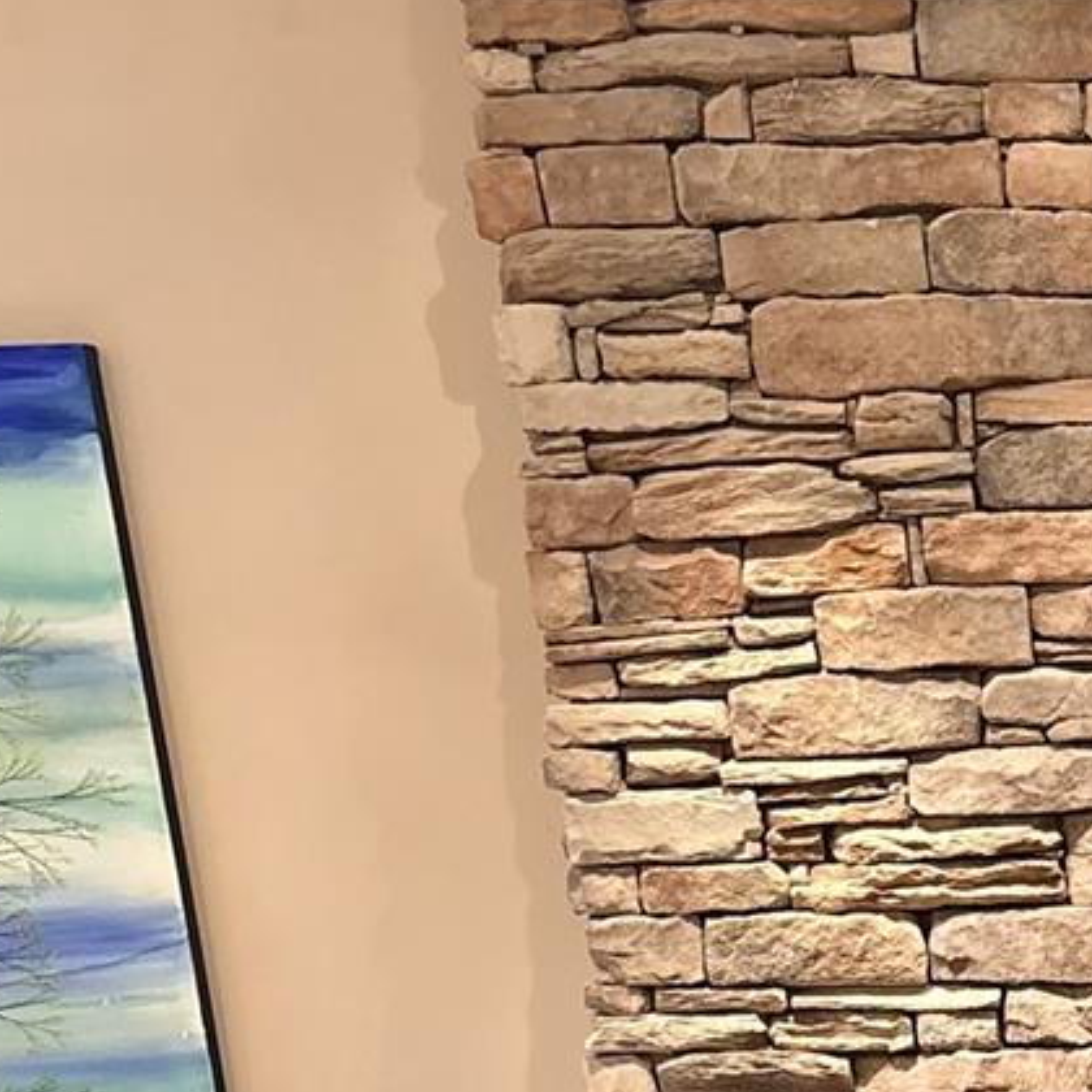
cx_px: 1417
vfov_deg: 18.3
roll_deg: +0.4
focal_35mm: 84
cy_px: 1654
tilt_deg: -21.0
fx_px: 2998
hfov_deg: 19.1
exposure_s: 1/60
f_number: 1.6
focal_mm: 5.96
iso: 320
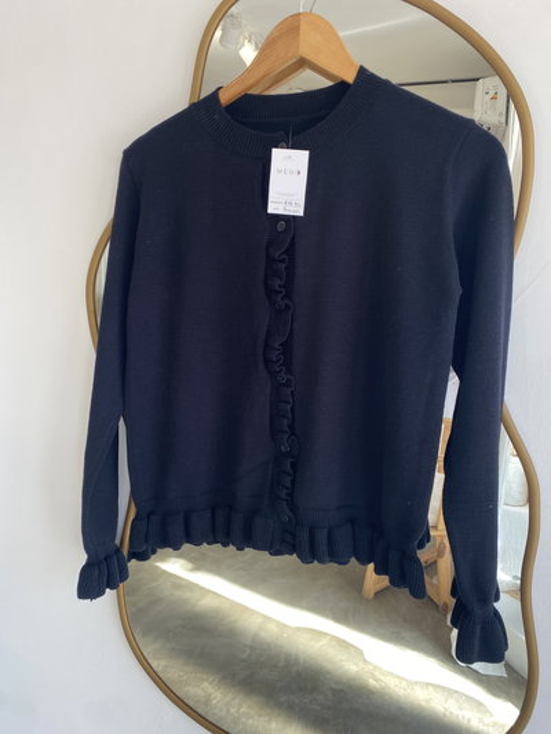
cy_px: 367
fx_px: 552
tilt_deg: -8.0
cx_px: 276
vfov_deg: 67.3
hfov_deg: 53.1
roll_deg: -3.1
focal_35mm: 26
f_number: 1.8
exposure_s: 1/100
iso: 80
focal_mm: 4.25
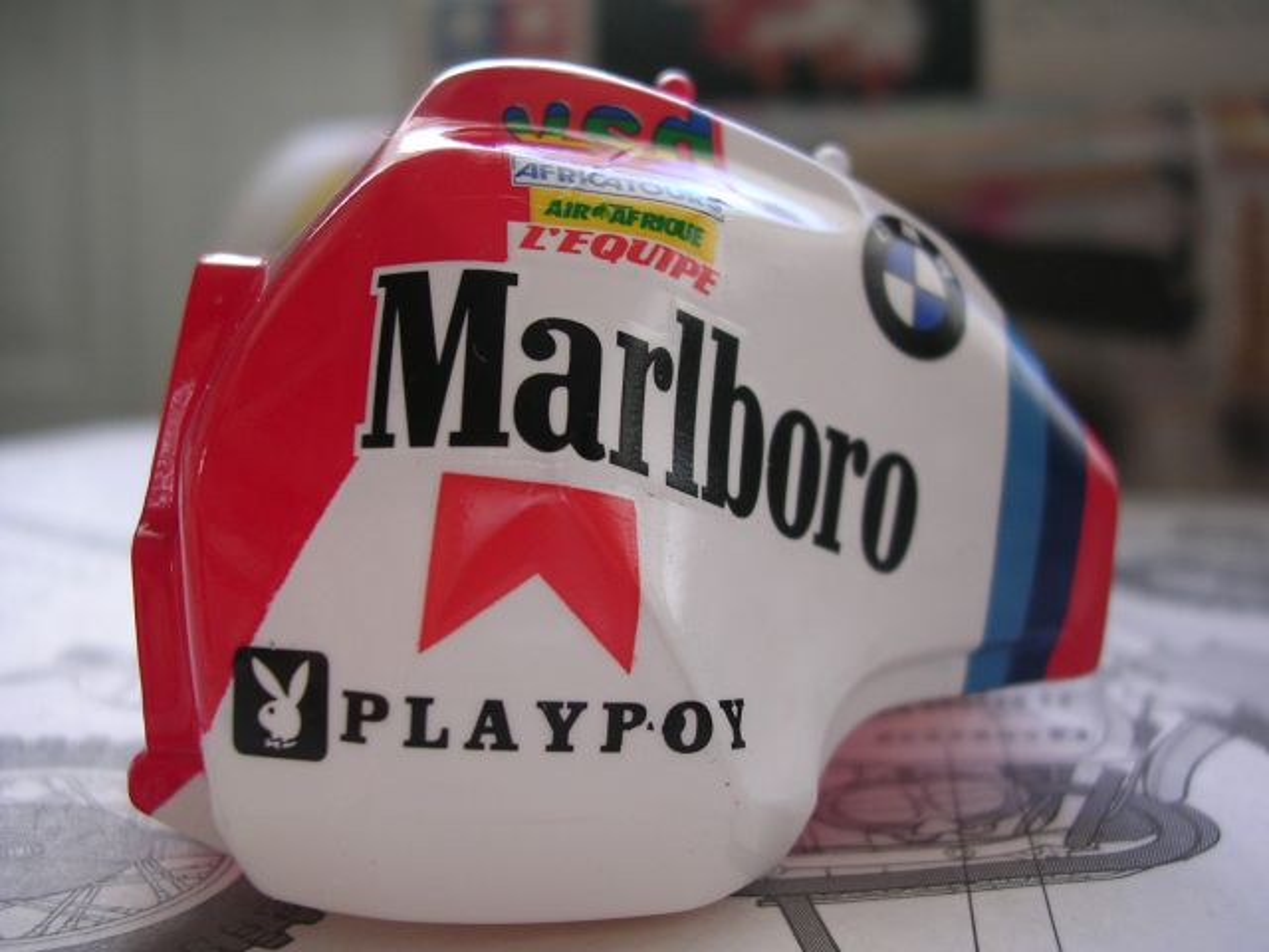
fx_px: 1393
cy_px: 476
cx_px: 634
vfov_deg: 37.7
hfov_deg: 49.0
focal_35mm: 38
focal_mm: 5.8
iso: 100
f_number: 2.8
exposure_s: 1/54
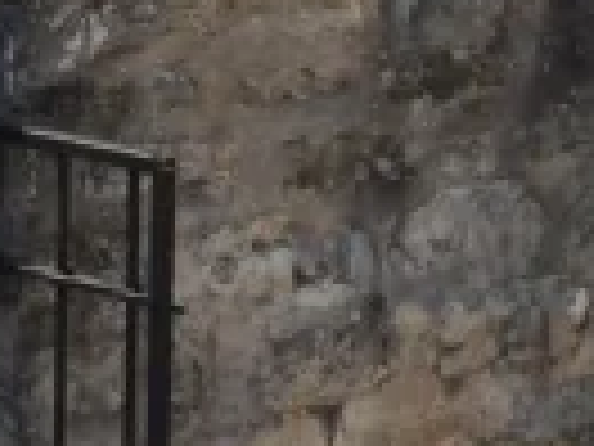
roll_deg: -1.0
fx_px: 3861
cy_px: -320
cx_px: 184
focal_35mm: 225
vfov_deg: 6.5
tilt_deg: -9.2
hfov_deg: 8.8
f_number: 2.2
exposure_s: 1/1163
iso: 32
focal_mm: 4.15
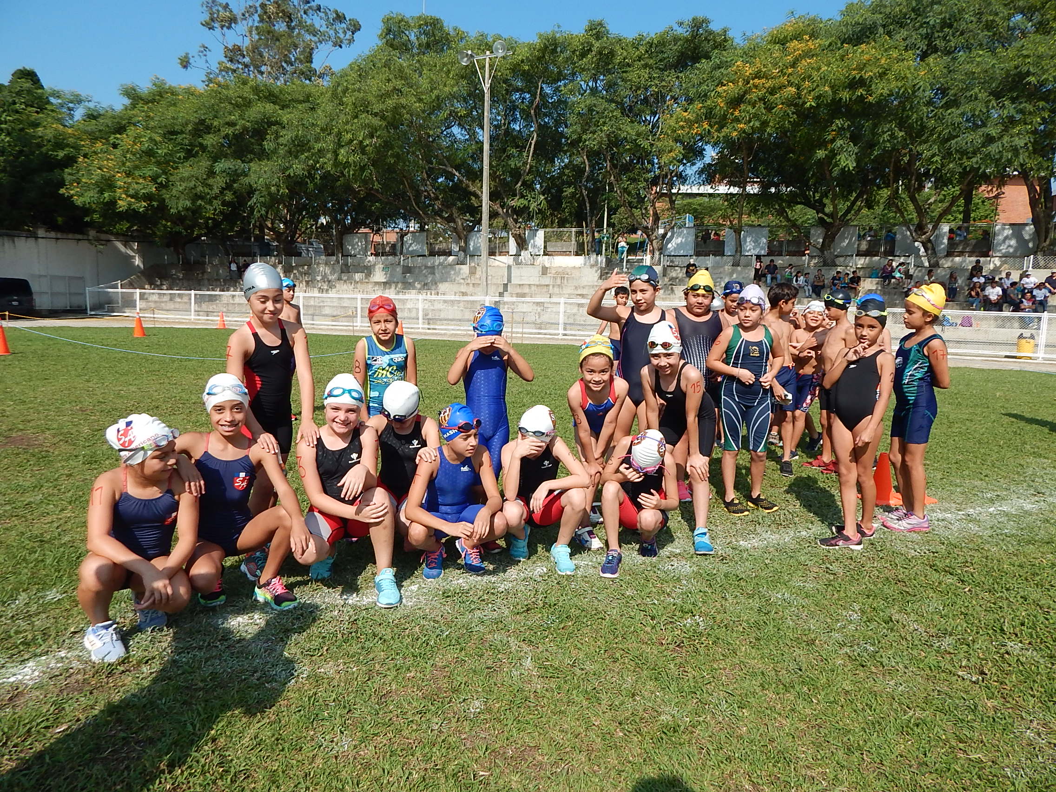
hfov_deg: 76.4
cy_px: 396
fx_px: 671
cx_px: 528
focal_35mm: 22
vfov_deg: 61.1
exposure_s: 1/500
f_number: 6
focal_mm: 4
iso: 125
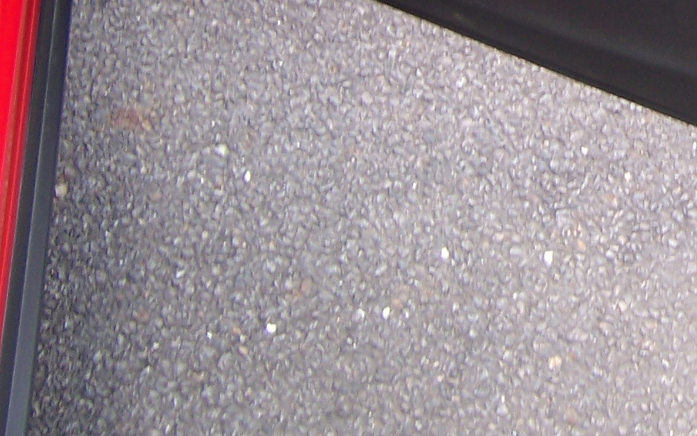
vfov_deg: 13.3
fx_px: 1748
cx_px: 822
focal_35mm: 92
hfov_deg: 21.1
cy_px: -238
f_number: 3.4
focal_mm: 5.5
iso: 80
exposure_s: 1/45
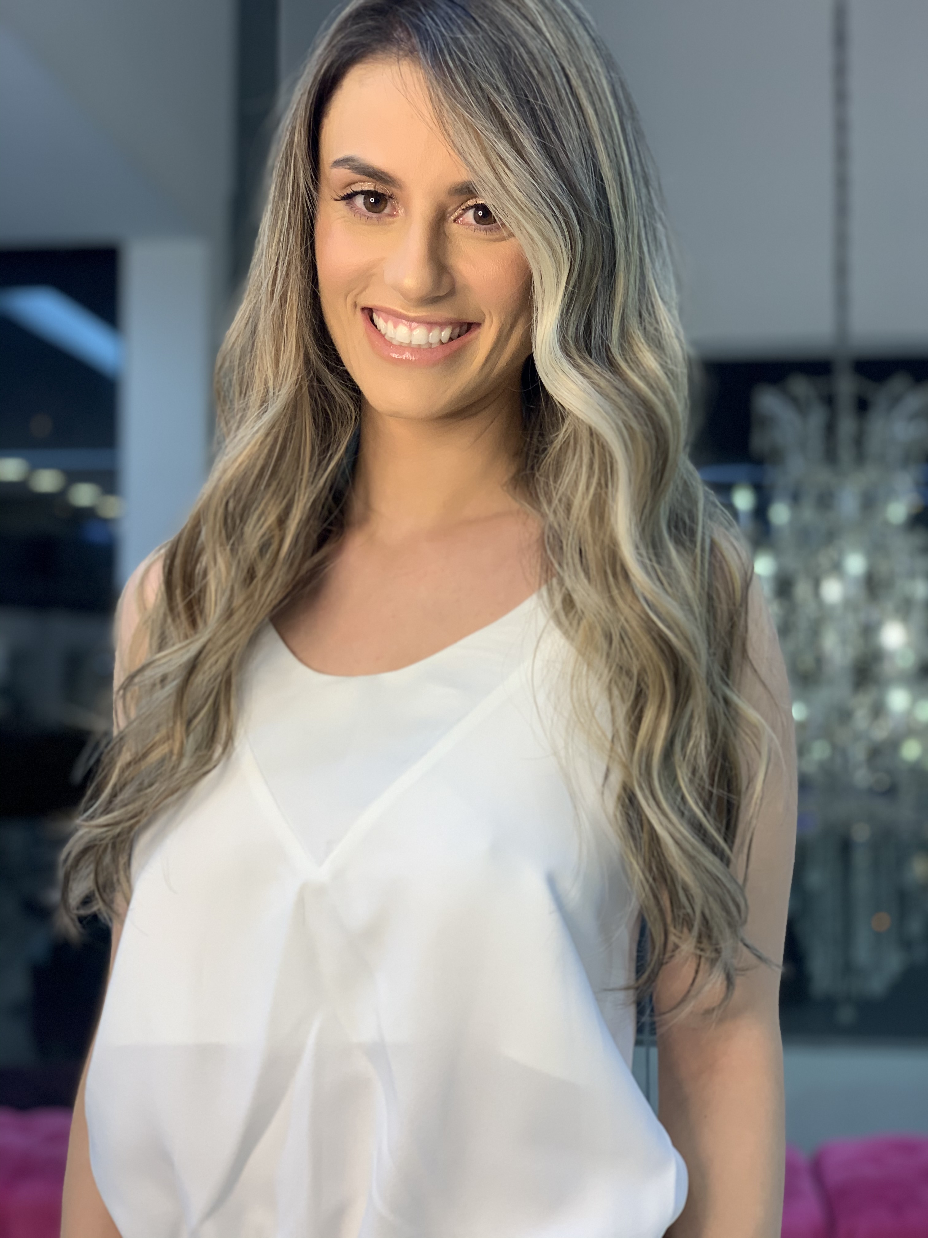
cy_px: 619
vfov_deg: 36.8
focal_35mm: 52
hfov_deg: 28.0
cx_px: 464
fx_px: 1859
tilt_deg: +3.4
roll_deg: +0.1
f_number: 2.4
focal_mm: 6
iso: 80
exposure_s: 1/60
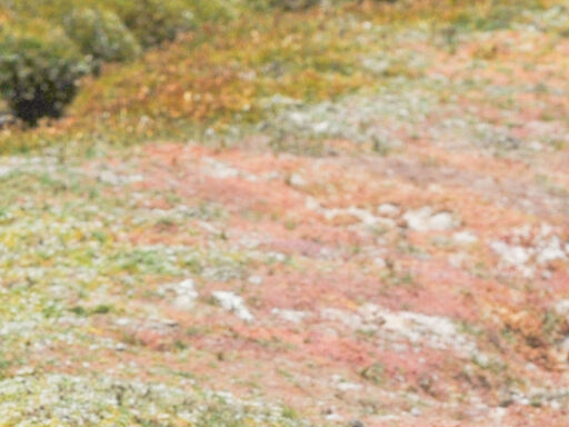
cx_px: -791
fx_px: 15796
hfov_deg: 2.1
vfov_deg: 1.5
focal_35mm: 961
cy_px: 888
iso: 500
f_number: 16
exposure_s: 1/1600
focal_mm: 200
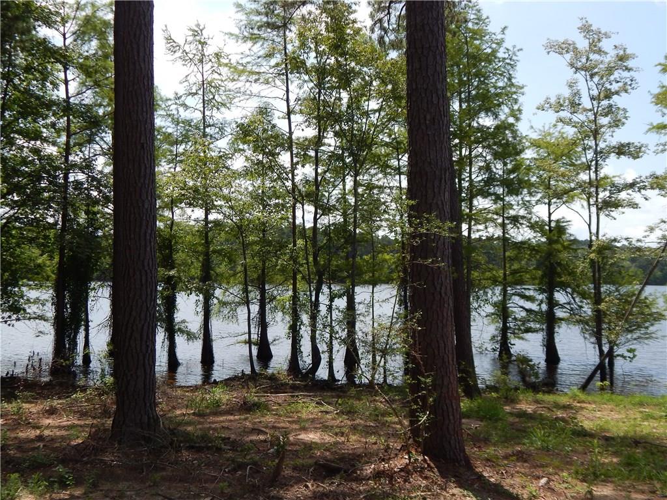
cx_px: 334
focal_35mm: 37
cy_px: 250
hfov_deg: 50.1
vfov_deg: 38.7
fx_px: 713
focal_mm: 6.6
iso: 125
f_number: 3.4
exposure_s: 1/800
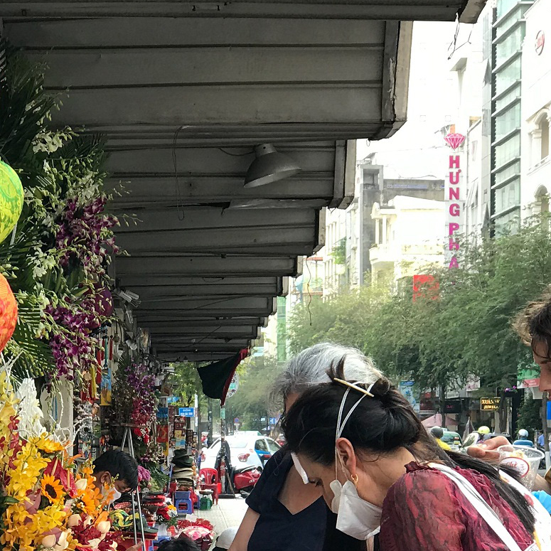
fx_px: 2341
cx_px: 137
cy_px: 506
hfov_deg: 13.4
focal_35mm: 130
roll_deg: -0.7
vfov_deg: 13.3
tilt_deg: -2.6
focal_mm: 6.6
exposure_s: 1/94
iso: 25
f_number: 2.8
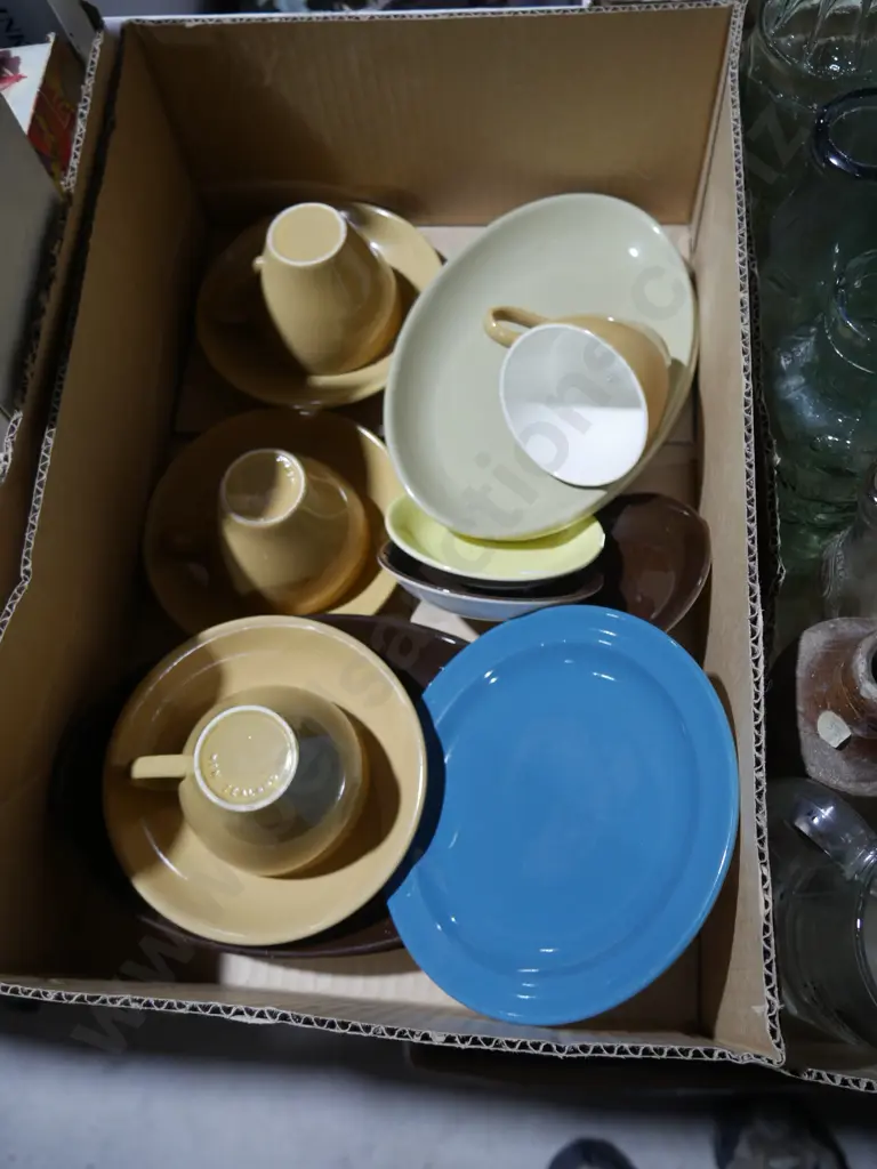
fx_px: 1013
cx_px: 438
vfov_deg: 60.0
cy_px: 584
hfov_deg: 46.8
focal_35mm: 30
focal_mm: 15
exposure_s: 1/60
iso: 250
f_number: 3.6
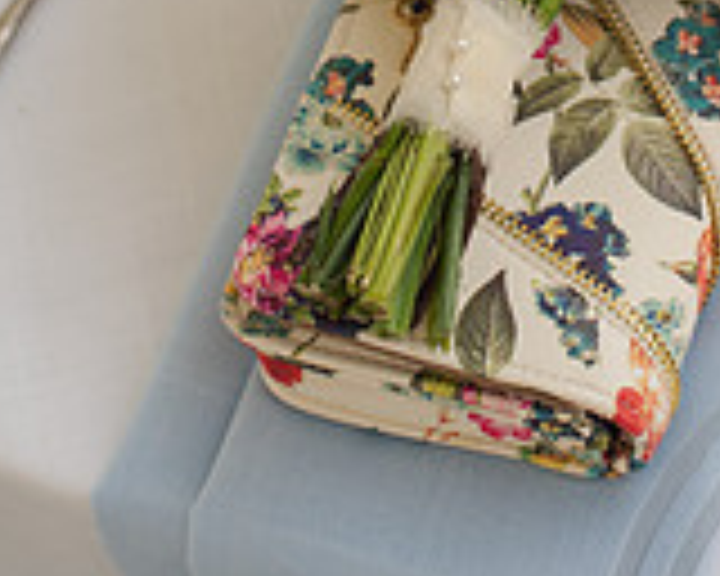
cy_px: -207
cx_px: 513
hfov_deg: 14.5
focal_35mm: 132
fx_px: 2813
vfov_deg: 11.3
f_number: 3.5
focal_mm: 50
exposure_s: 1/250
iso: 110
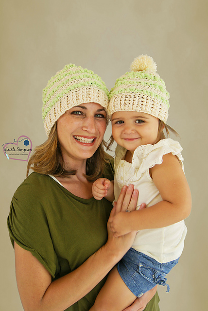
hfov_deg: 40.0
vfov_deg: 57.2
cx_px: 104
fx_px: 285
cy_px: 156
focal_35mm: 33
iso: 100
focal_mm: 22
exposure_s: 1/60
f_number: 6.3
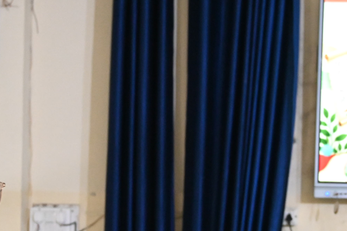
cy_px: 269
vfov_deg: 12.8
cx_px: 181
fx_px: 1006
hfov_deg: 19.6
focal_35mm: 104
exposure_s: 1/80
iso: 3200
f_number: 3.8
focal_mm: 25
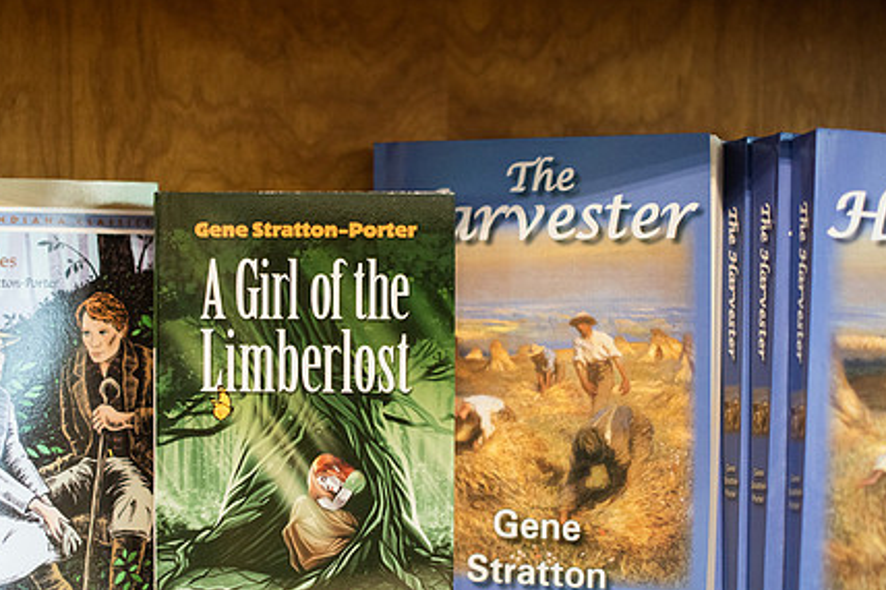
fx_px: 1722
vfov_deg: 19.4
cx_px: 315
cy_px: 342
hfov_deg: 28.7
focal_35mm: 70
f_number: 2
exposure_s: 1/200
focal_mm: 50
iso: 1000
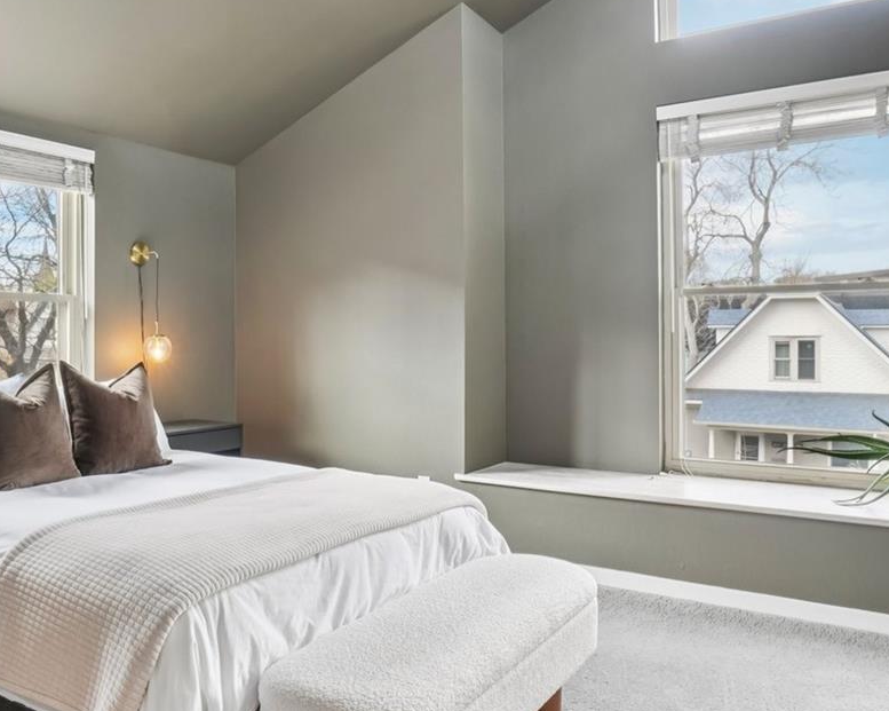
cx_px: 281
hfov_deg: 58.8
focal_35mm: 29
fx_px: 763
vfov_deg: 49.9
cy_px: 356
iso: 400
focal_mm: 10
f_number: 8
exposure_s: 1/20
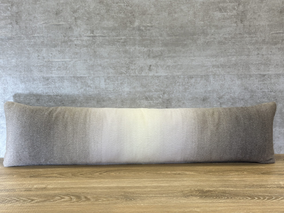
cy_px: 106
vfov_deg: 30.3
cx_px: 142
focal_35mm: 48
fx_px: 394
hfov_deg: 39.7
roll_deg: +0.4
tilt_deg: -13.0
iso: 80
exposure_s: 1/188
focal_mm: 6.86
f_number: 1.78
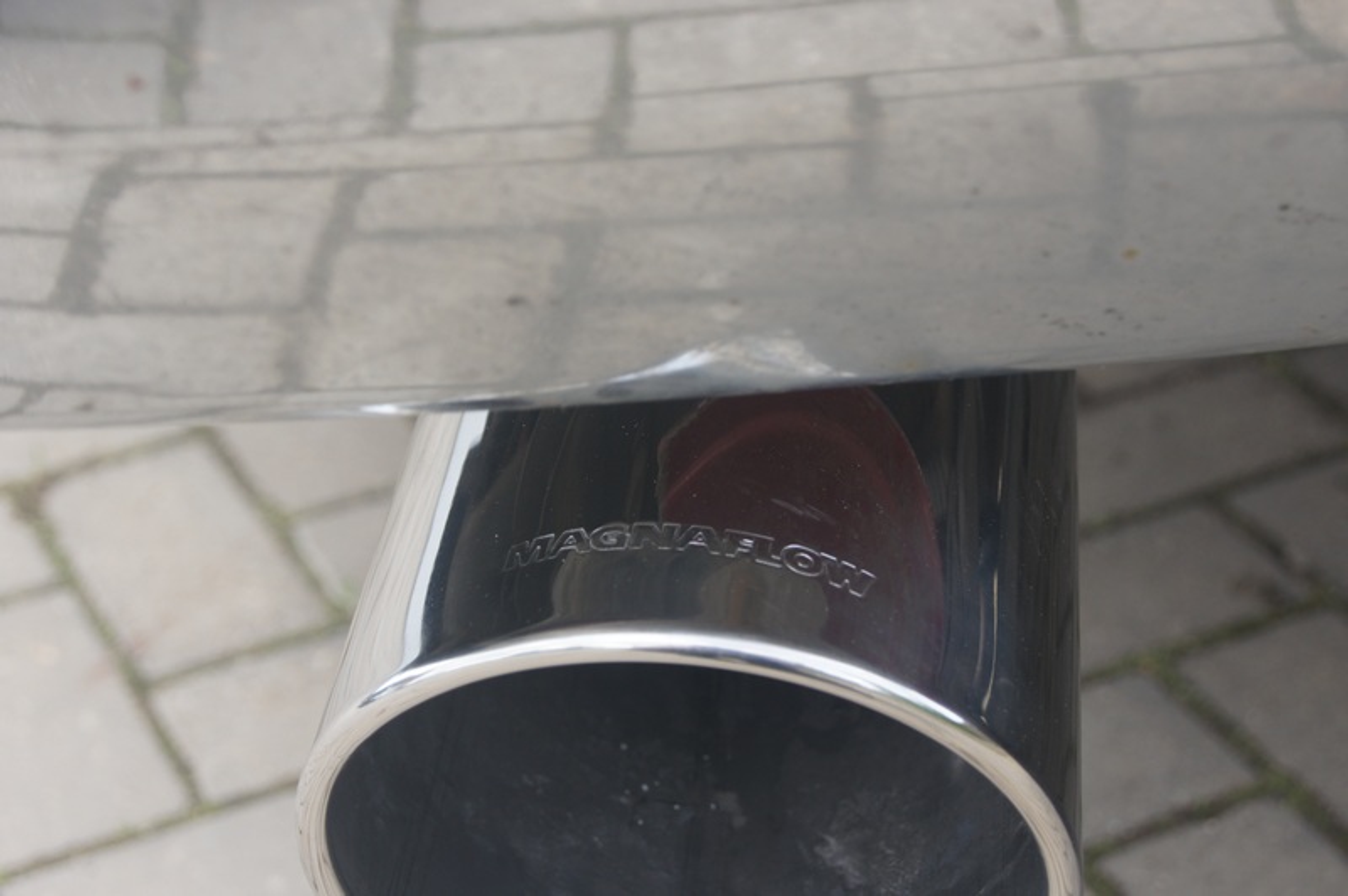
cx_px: 674
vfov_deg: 16.5
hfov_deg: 24.6
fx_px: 3087
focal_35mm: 82
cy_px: 448
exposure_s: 1/100
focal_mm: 55
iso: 200
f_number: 7.1
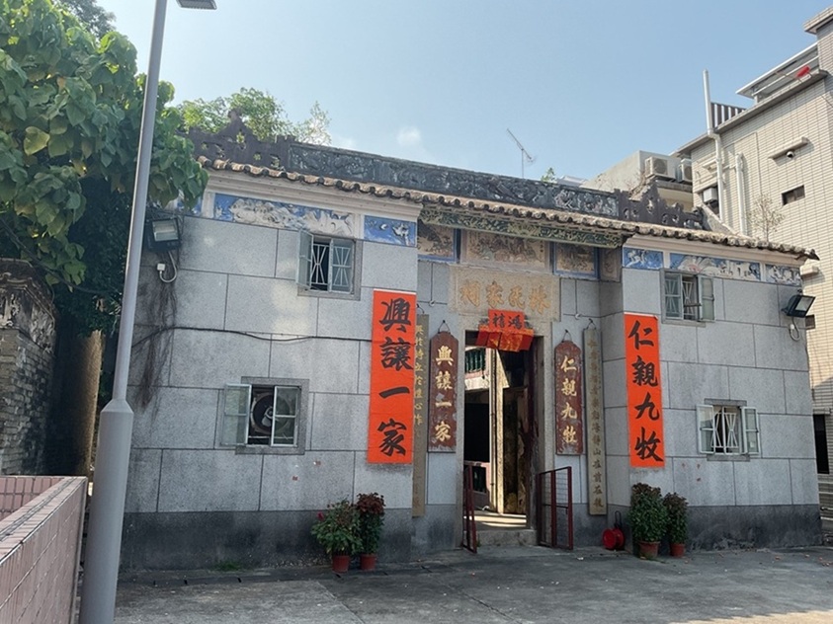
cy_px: 312
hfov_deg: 61.7
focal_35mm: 29
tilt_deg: +9.2
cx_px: 416
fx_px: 698
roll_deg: -0.8
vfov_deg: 48.2
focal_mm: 3
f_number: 1.8
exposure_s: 1/1144
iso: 16
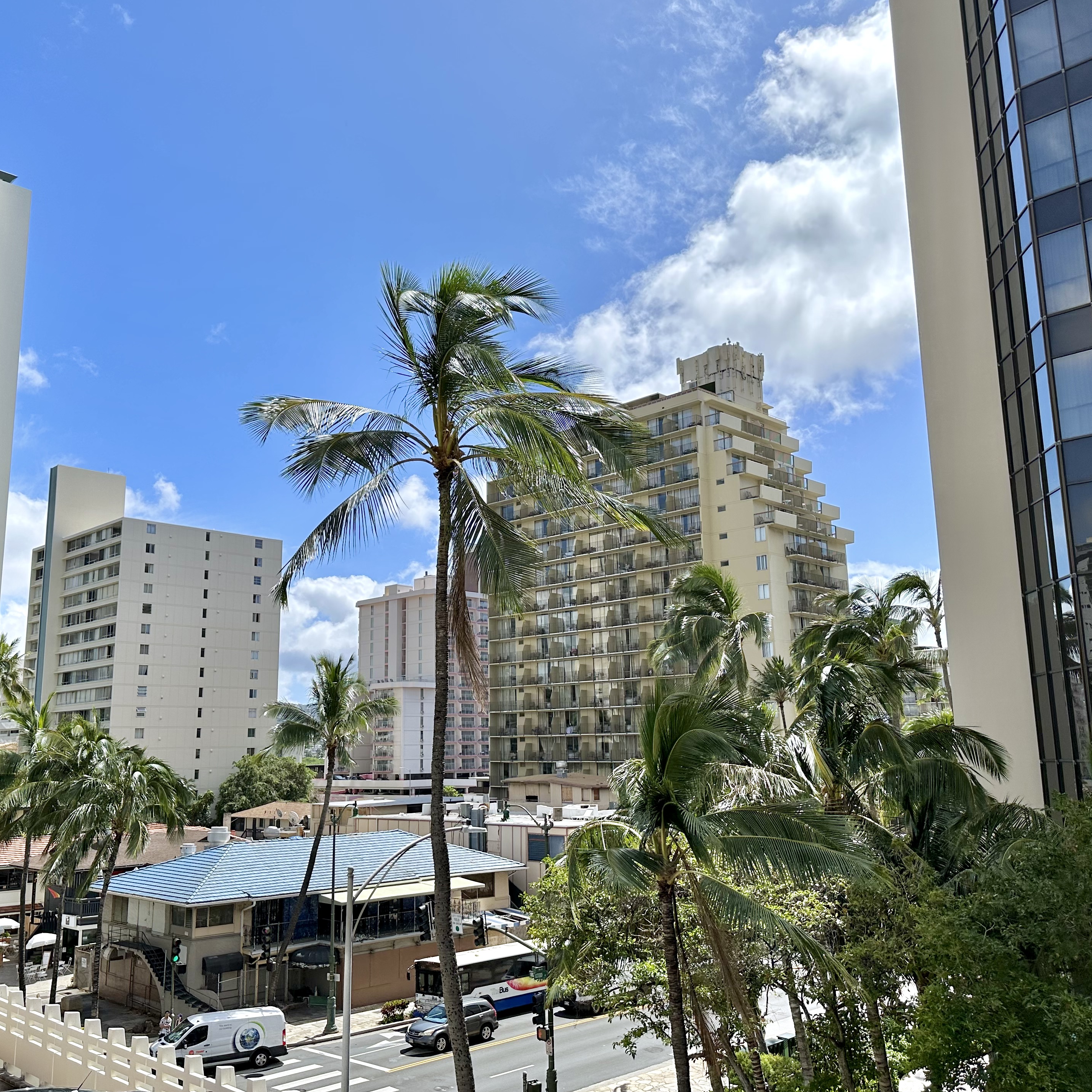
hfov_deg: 53.9
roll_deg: +1.1
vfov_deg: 54.0
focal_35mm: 30
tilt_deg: +12.2
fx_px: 1071
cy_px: 527
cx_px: 489
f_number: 1.78
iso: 80
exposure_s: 1/5848
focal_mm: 6.86
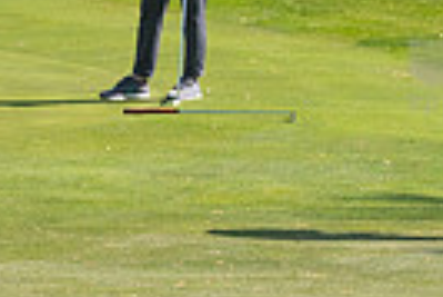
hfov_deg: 1.6
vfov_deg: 1.1
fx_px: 16101
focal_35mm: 1307
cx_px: 510
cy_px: -3
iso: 320
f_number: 5.6
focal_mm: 200
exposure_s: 1/1600
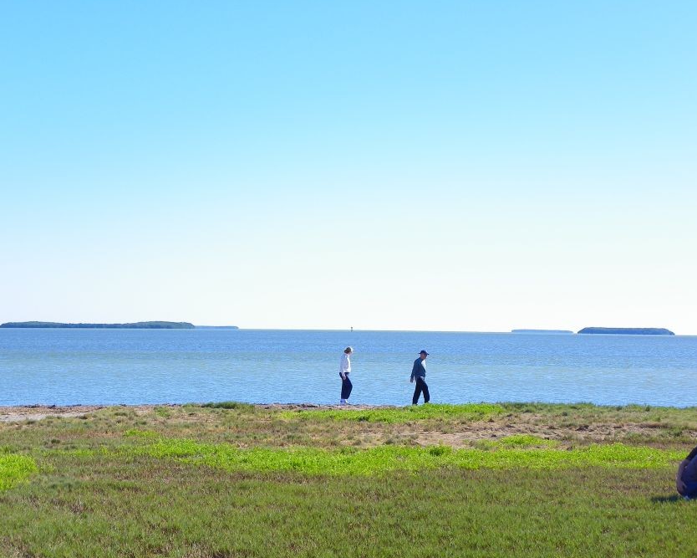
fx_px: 1629
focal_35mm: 79
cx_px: 323
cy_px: 280
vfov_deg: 19.4
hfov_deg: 24.1
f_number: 5.6
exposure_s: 1/320
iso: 64
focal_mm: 13.4
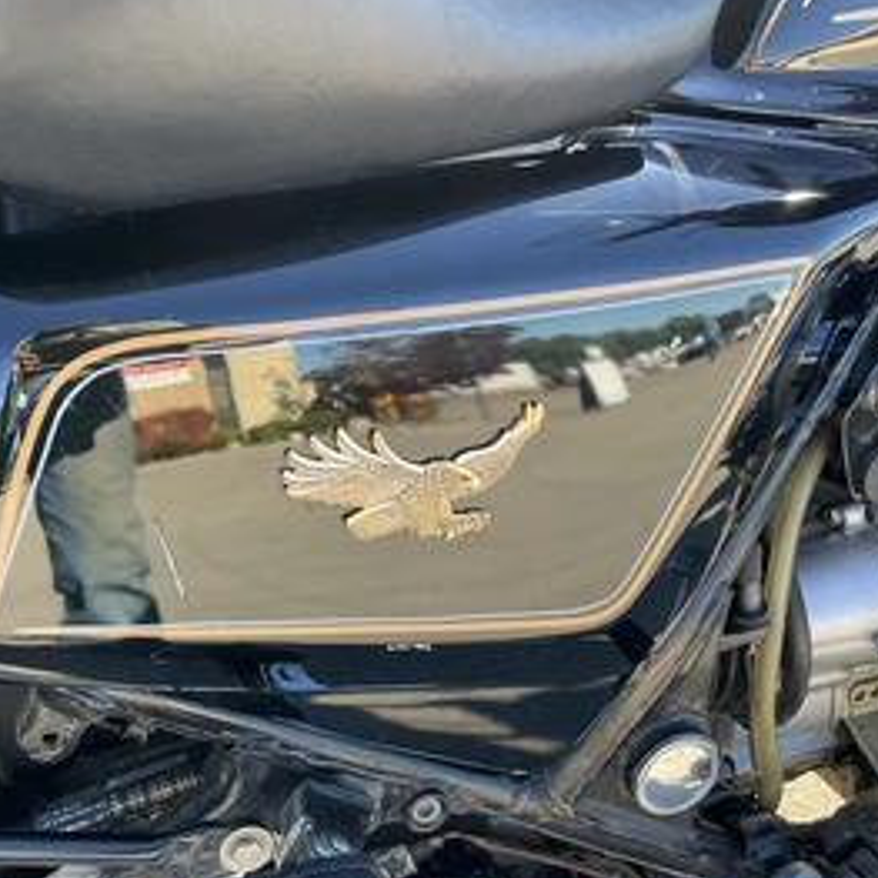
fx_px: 1119
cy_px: 467
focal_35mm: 39
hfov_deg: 42.2
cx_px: 284
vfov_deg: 42.8
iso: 32
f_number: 1.8
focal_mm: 3
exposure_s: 1/140
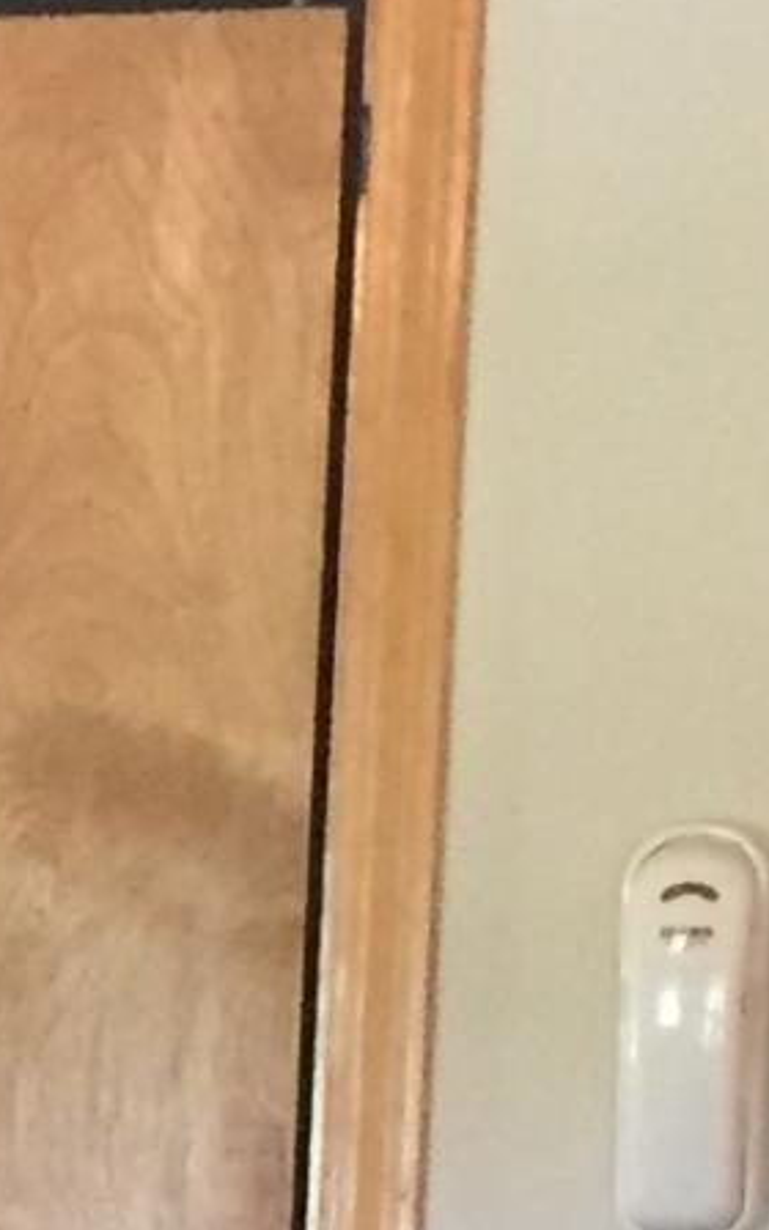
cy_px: 2191
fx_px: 6908
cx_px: -972
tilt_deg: -9.0
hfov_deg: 6.1
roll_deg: -1.8
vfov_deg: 9.7
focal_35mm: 206
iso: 250
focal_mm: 4.15
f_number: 2.2
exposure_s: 1/24
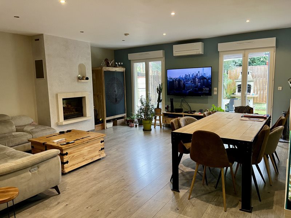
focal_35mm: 26
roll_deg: +0.9
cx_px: 146
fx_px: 219
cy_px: 109
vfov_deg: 53.1
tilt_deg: -7.5
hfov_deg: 67.3
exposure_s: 1/50
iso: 250
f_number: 1.6
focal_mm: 5.1
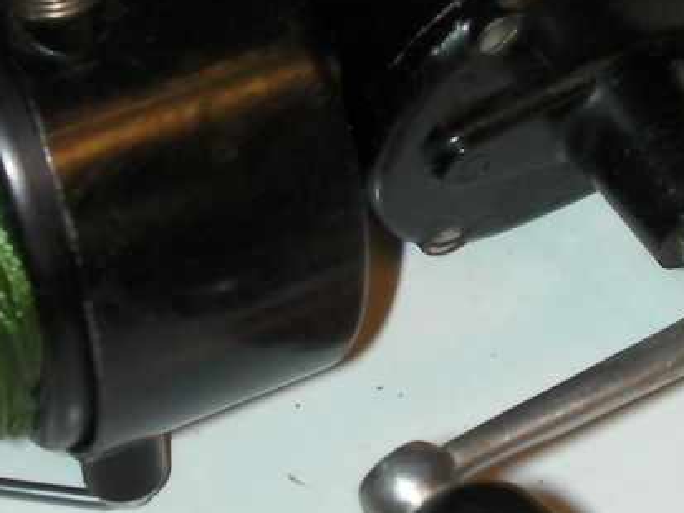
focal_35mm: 92
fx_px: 1818
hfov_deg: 21.3
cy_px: 161
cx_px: 338
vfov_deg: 16.0
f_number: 5.6
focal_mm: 6.3
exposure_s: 1/30
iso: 200
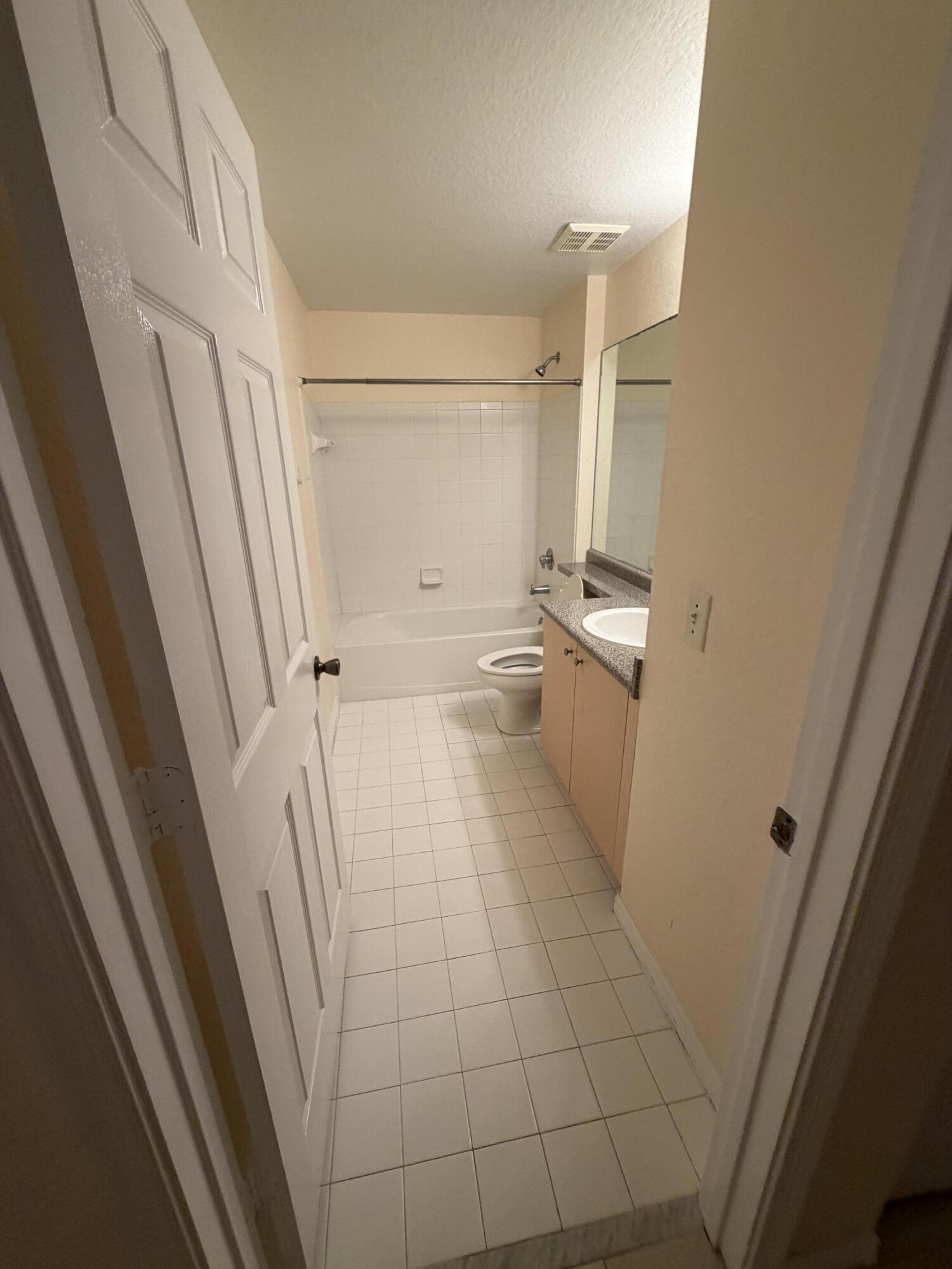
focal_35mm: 14
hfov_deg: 85.7
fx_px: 513
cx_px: 476
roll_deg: -1.4
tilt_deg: -13.8
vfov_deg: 102.1
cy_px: 634
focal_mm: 2.22
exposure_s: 1/60
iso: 160
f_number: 2.2
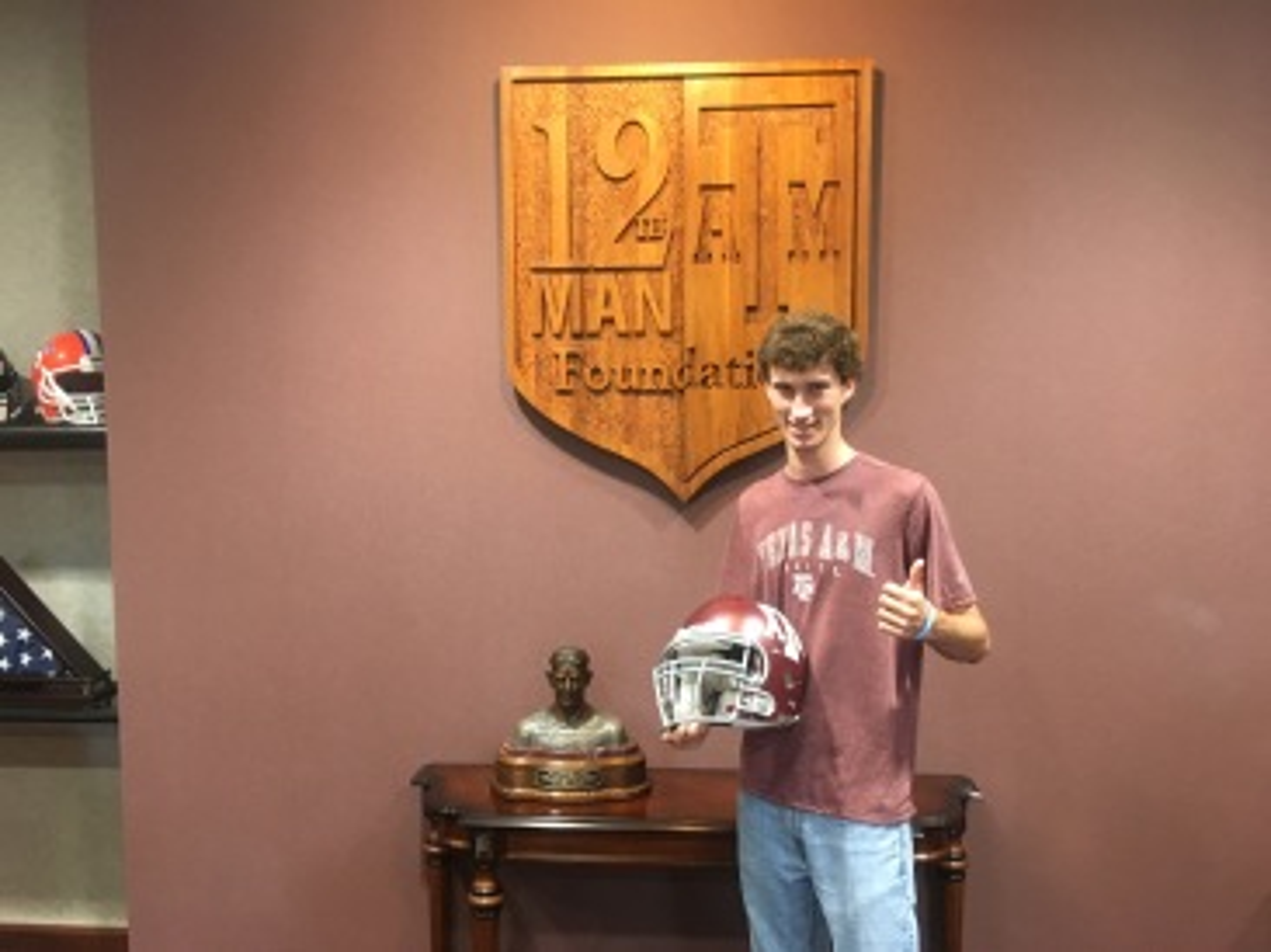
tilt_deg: -5.7
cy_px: 476
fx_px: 1064
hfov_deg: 61.7
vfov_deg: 48.2
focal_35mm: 29
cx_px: 636
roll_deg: +1.2
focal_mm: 4.15
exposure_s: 1/20
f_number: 2.2
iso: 200
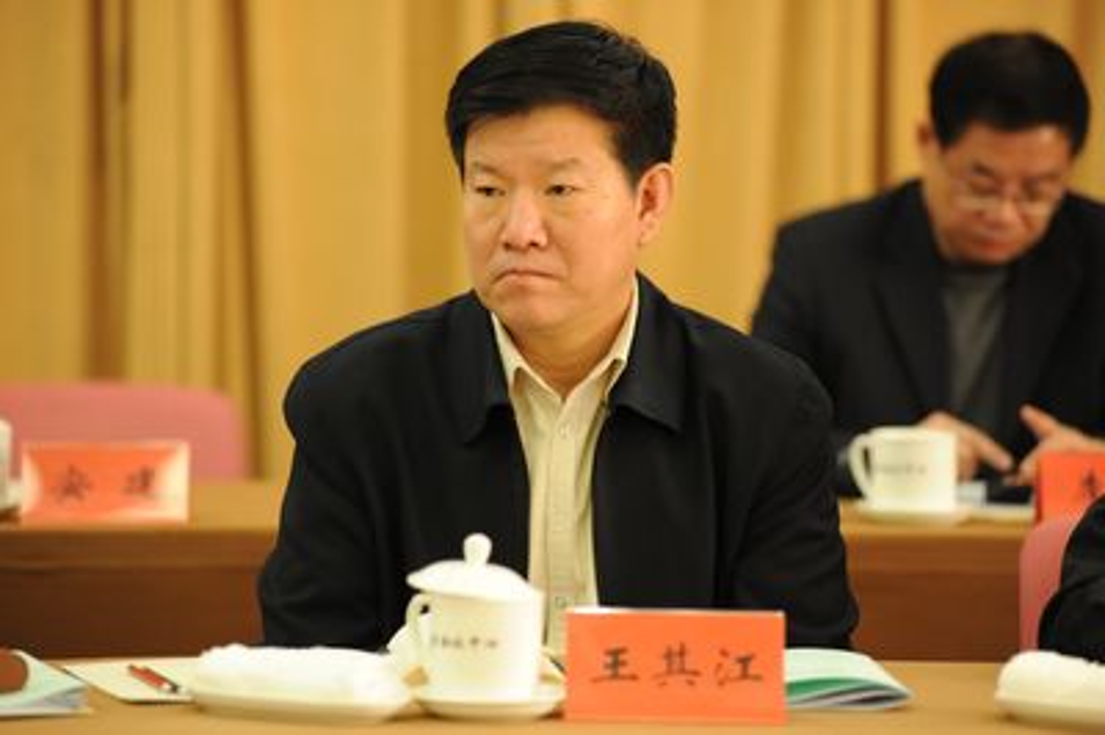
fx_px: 5214
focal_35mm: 170
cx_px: 552
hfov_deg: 12.1
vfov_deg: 8.1
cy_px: 368
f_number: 3.2
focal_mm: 170
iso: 1600
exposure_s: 1/100
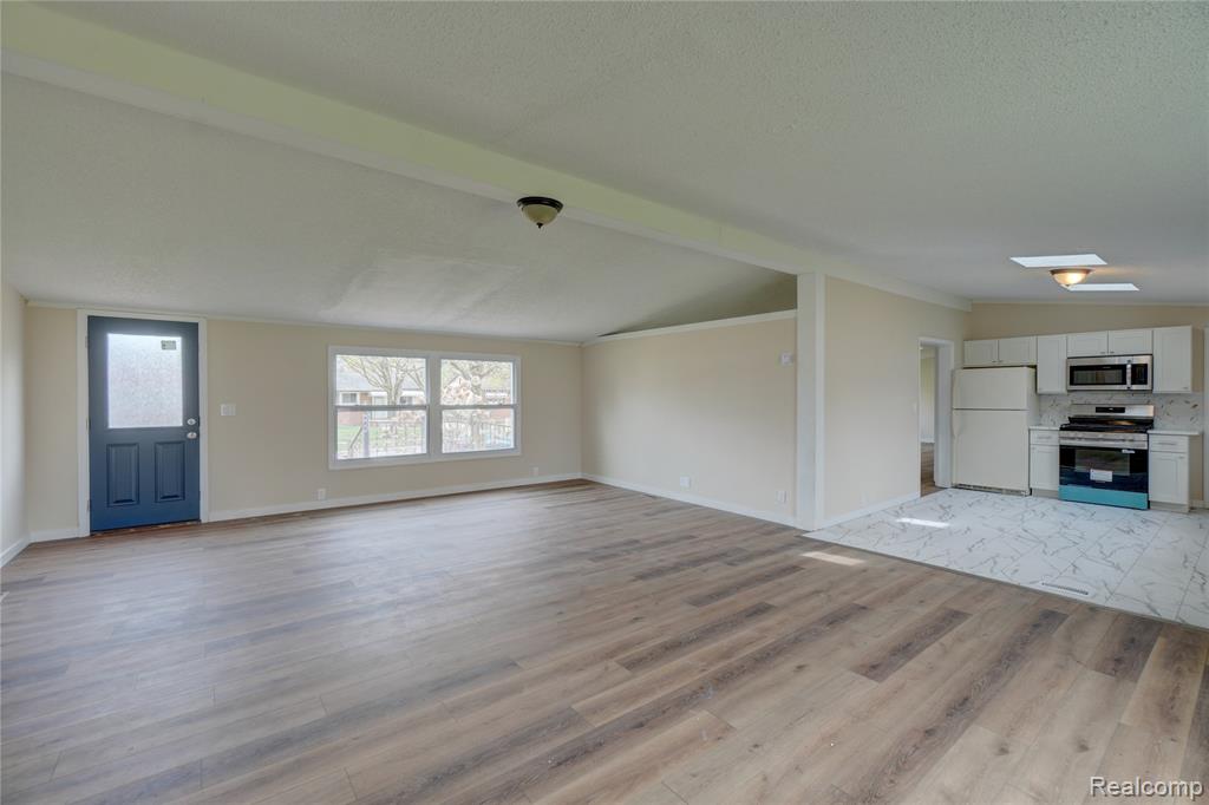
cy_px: 402
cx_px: 604
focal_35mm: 15
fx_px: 504
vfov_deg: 77.3
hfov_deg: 100.4
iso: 400
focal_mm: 10
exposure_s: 1/30
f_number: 8
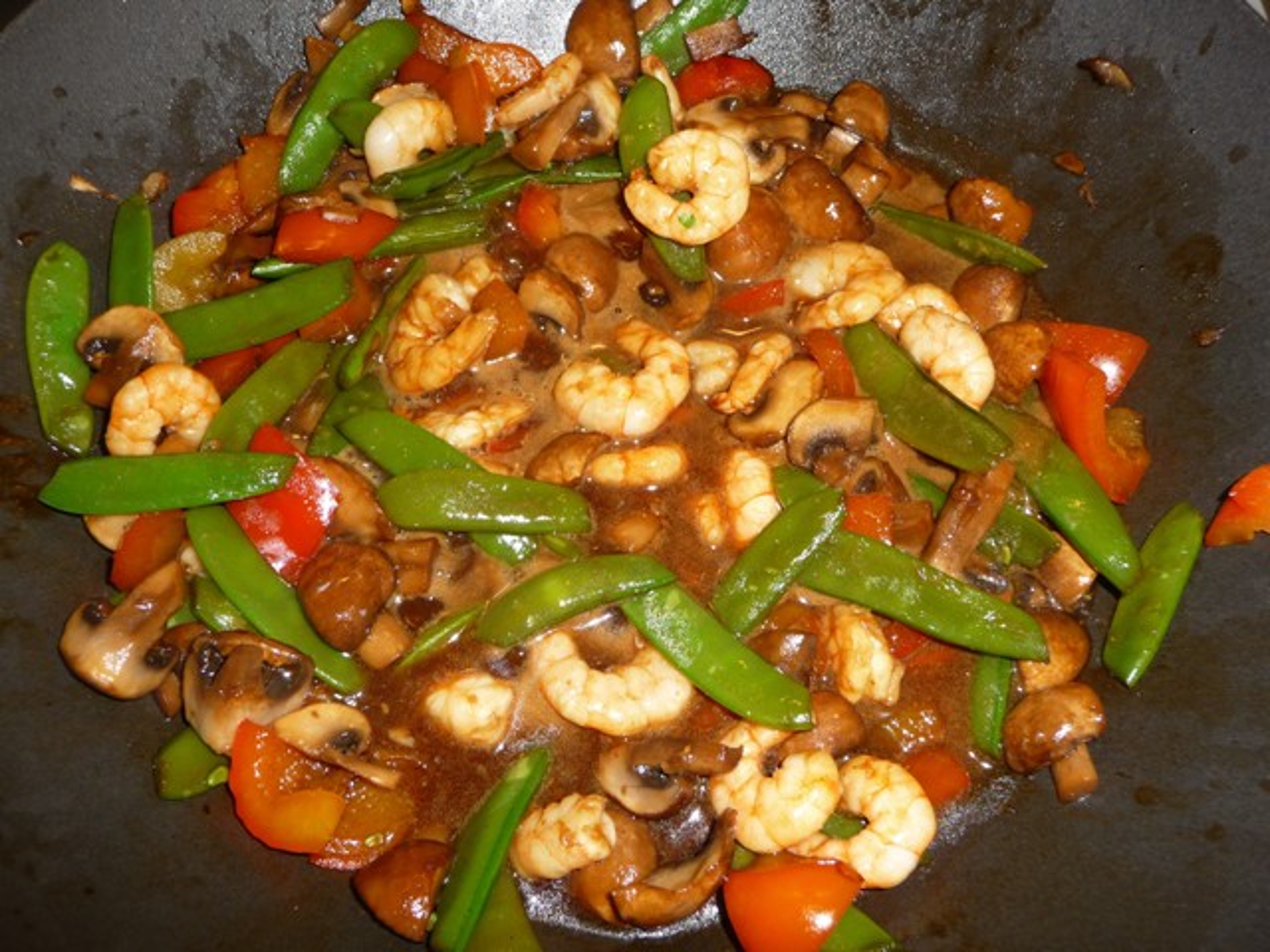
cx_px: 635
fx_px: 1174
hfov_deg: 56.8
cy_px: 476
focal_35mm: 32
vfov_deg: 44.2
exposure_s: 1/30
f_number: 3.5
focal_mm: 5.3
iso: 100
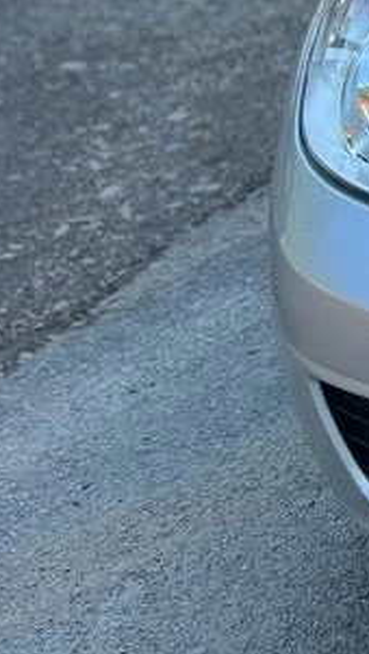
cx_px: 1016
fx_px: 1630
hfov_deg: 10.3
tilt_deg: -16.8
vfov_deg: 21.9
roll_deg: -0.8
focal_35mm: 94
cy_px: 11
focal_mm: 5.1
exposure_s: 1/878
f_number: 1.6
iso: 50
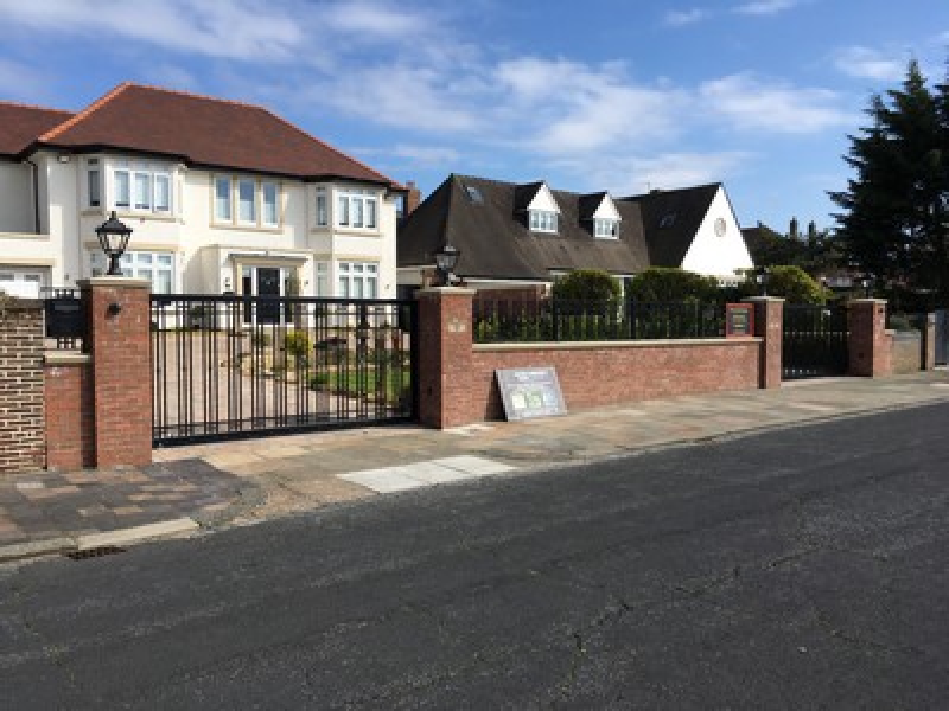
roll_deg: -0.1
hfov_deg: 61.7
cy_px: 356
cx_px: 474
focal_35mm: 29
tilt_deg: -1.2
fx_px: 795
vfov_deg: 48.2
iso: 25
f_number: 2.2
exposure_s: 1/1709
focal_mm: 4.15
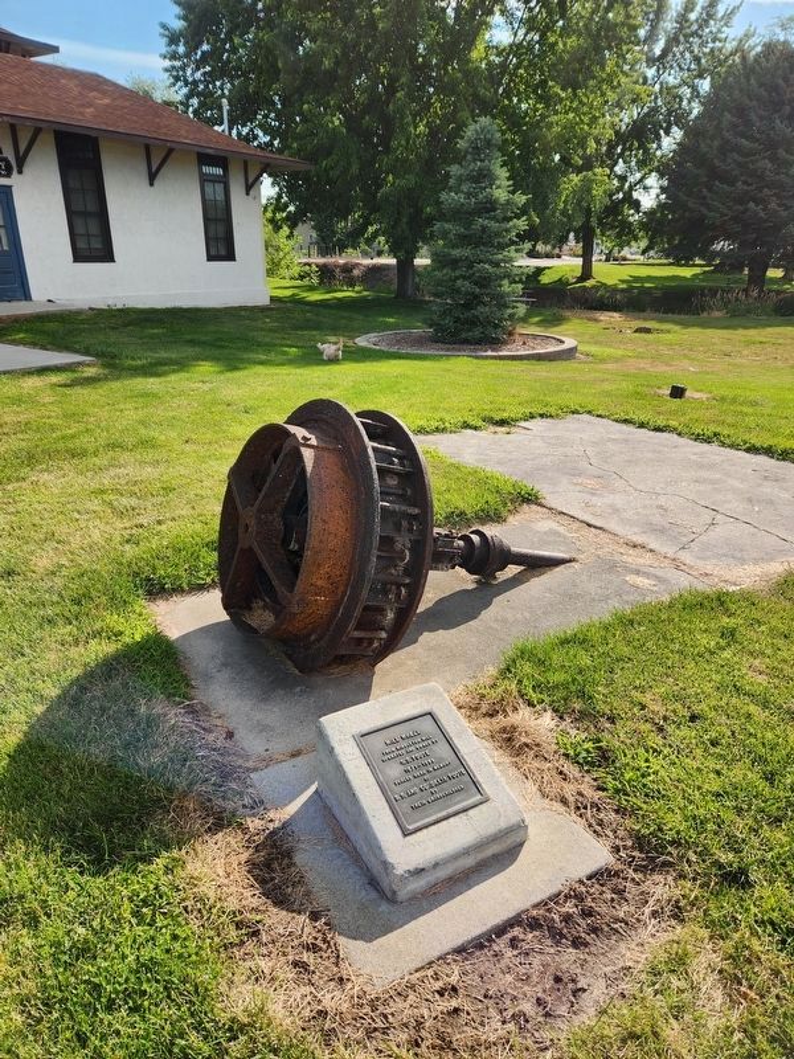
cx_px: 397
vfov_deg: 73.9
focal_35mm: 23
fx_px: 703
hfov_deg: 58.9
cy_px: 530
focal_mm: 5.4
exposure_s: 1/848
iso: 20
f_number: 1.8
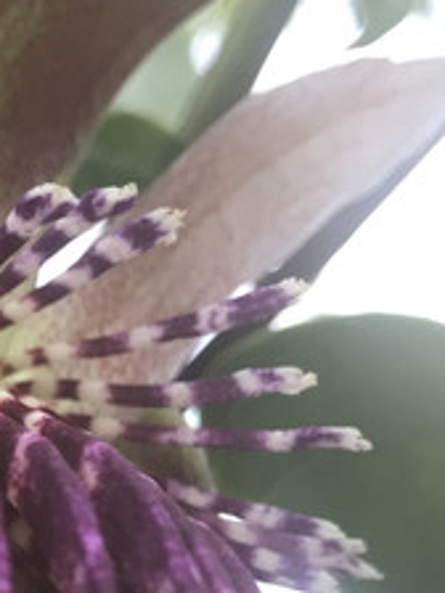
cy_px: 588
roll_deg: +1.1
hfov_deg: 14.0
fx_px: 1714
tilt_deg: +24.0
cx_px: -199
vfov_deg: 19.1
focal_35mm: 100
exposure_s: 1/120
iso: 32
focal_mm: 3.99
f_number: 1.8
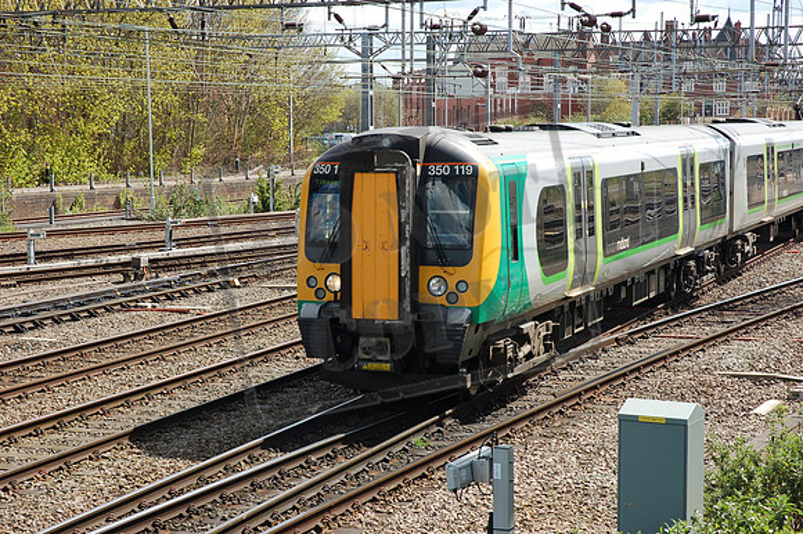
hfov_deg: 26.0
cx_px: 402
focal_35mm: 78
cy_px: 267
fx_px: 1739
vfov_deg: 17.5
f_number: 7.1
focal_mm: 52
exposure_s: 1/200
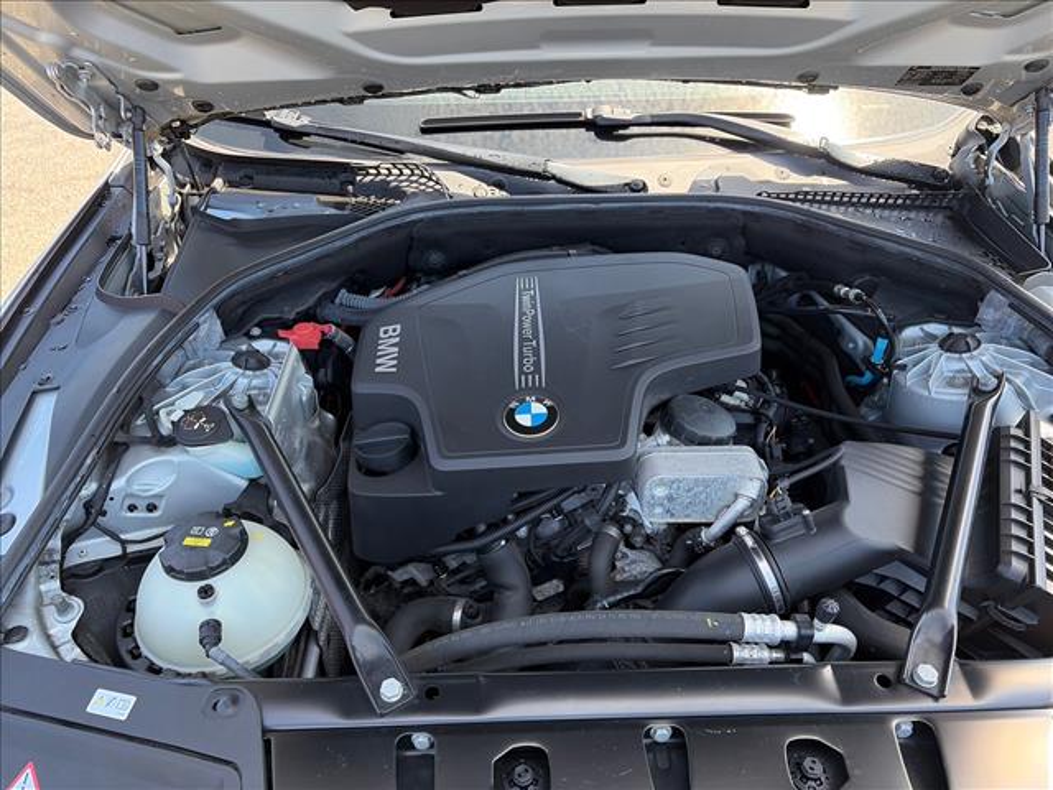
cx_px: 526
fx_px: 791
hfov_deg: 67.3
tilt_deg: -36.0
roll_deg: +1.8
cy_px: 395
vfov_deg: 53.1
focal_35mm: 26
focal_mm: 5.96
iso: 50
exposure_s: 1/181
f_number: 1.6
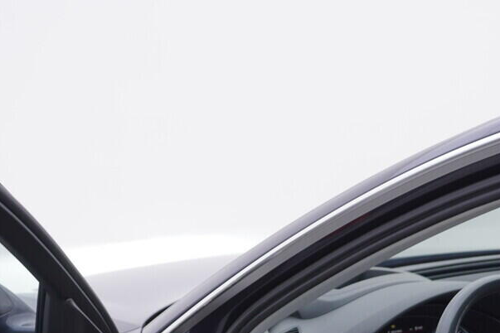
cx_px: 303
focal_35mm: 86
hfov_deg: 23.6
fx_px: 1194
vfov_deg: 15.4
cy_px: 384
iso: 125
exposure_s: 1/60
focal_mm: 24
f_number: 3.5
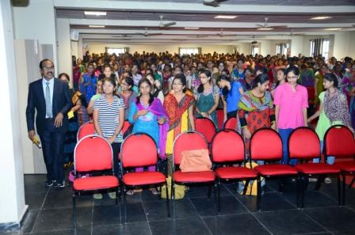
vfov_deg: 35.4
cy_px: 118
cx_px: 178
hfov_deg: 51.4
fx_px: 369
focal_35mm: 38
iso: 400
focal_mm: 25
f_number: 4
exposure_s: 1/50
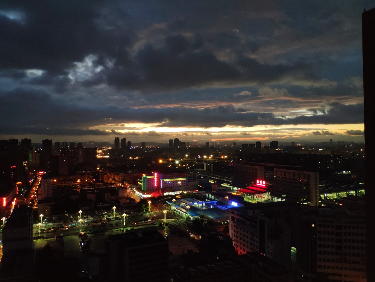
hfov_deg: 79.0
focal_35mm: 21
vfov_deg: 63.4
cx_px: 188
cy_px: 141
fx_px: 227
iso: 701
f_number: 1.8
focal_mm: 4.22
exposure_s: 1/33
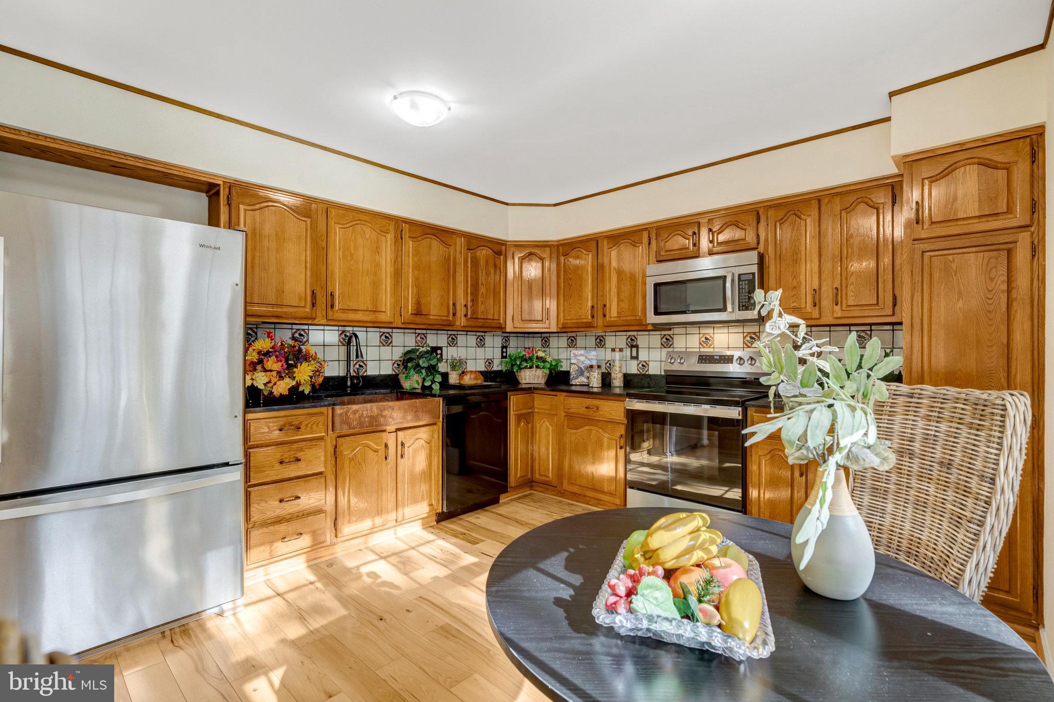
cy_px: 351
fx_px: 468
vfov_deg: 73.7
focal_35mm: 16
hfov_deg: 96.8
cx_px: 527
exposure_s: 1/30
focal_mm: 16
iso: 1250
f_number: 8
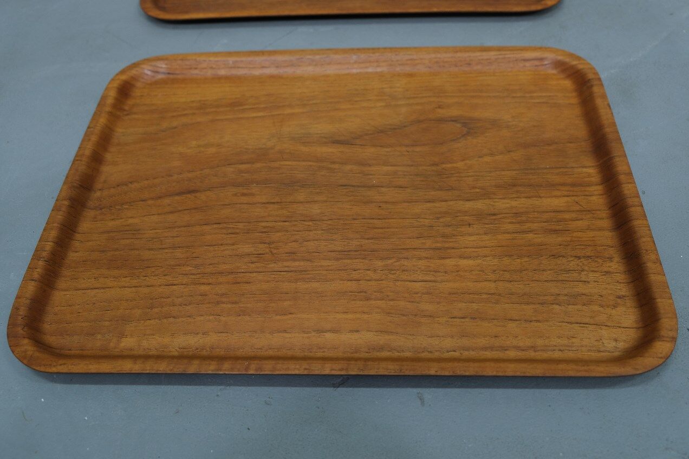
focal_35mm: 36
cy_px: 230
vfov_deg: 36.9
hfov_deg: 53.1
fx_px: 689
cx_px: 344
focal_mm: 24.3
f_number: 3.2
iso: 640
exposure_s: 1/34
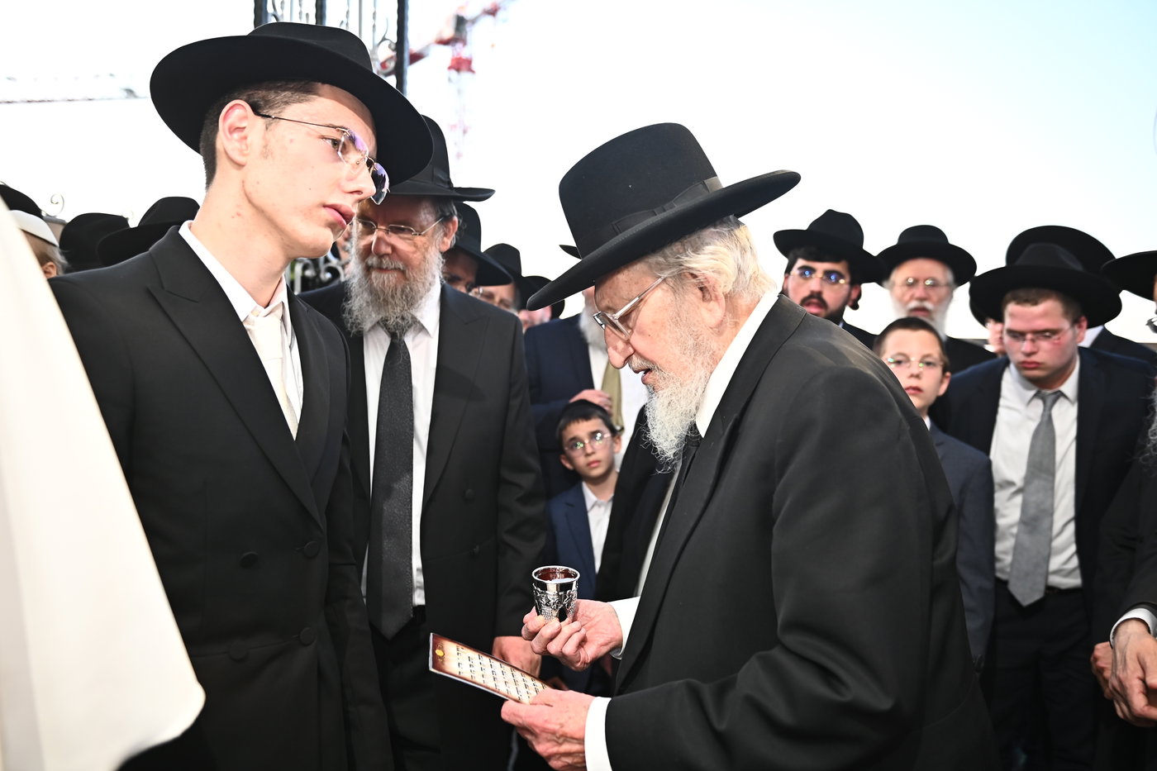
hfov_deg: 63.7
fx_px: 932
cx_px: 578
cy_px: 386
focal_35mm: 29
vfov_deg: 45.0
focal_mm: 29
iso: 800
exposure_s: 1/200
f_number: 3.2
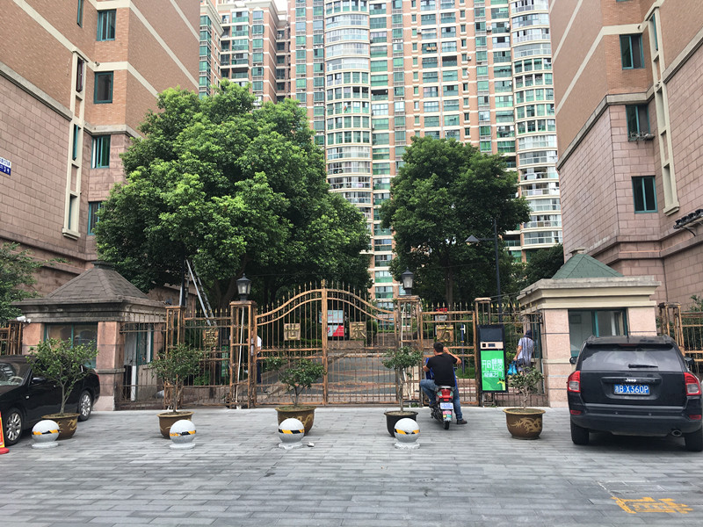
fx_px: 589
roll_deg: +2.0
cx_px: 352
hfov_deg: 61.7
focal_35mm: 29
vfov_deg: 48.2
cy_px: 264
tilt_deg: +9.3
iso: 25
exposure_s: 1/306
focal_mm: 4.15
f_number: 2.2
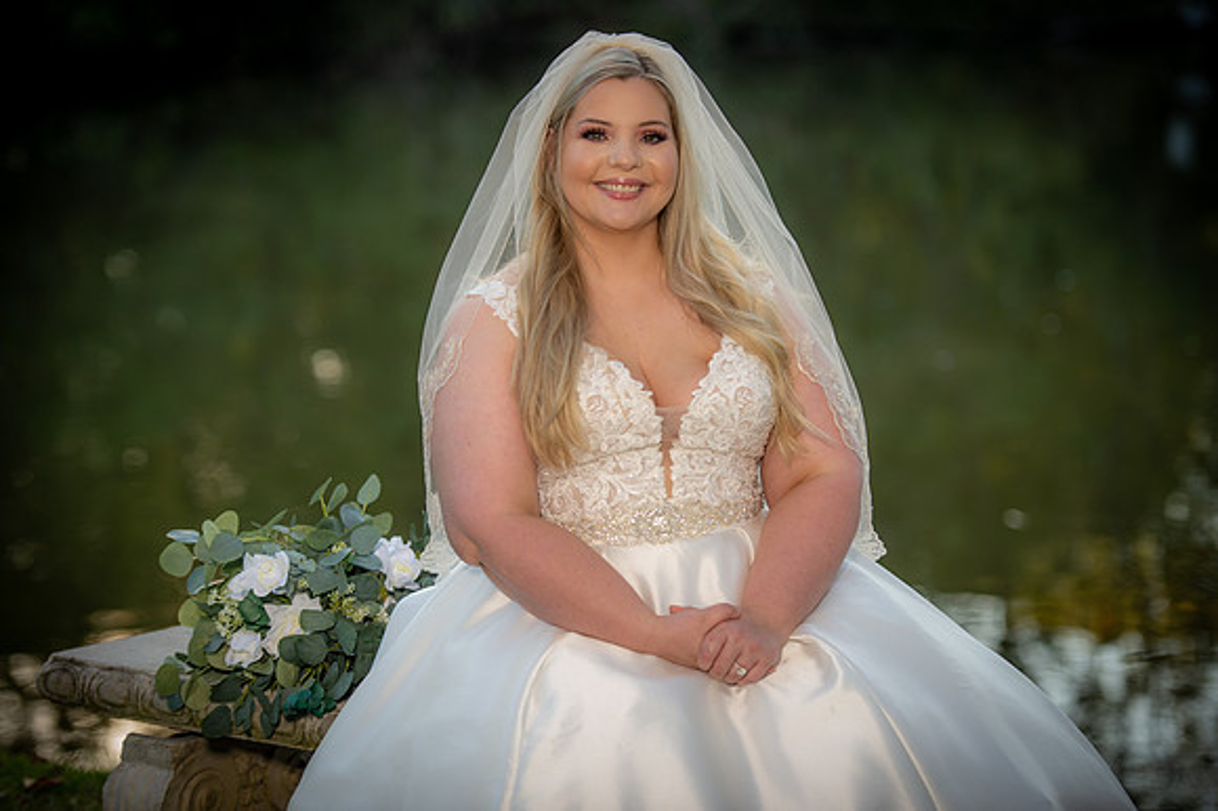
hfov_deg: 18.3
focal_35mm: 112
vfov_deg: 12.2
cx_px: 609
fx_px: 3787
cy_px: 406
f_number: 2.8
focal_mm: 112
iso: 80
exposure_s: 1/200
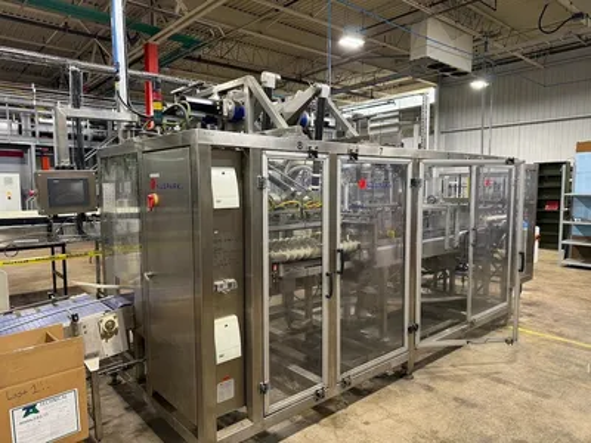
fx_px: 410
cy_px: 222
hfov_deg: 71.6
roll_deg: +0.7
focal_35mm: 24
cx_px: 296
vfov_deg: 56.8
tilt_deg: -5.1
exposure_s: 1/60
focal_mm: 6.76
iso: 250
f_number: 1.78
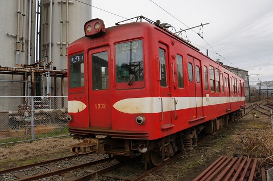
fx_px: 204
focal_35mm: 27
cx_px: 136
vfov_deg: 47.7
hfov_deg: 67.5
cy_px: 90
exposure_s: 1/80
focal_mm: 18
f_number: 6.3
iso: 100
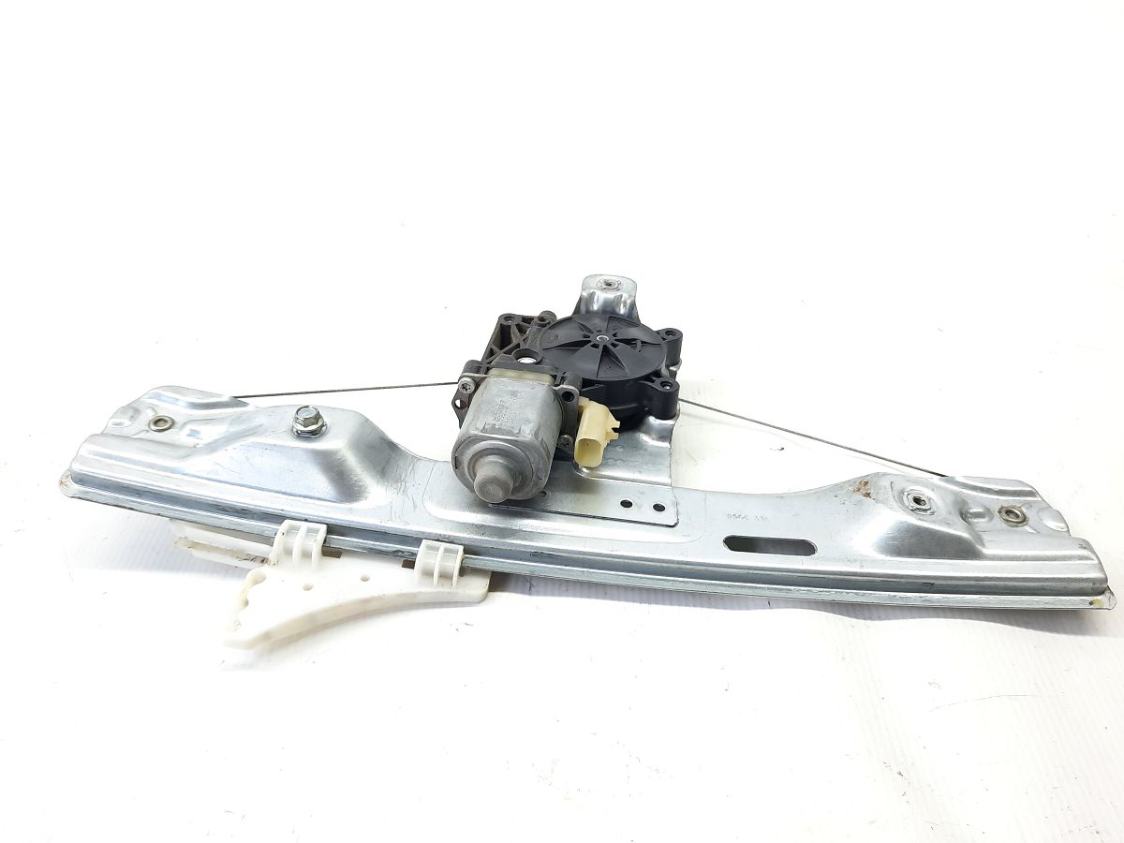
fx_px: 812
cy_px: 422
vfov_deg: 54.9
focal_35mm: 25
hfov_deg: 69.4
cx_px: 562
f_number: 2
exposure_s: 1/50
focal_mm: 4.6
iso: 100
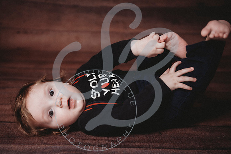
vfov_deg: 24.0
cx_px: 96
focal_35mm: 56
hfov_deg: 35.3
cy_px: 83
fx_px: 362
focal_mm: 48
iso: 100
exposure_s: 1/125
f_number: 2.8
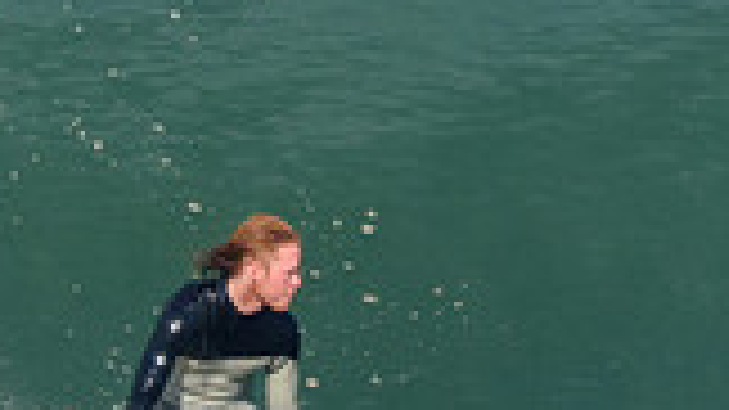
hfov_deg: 0.7
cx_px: 93
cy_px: 441
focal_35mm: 3105
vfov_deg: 0.4
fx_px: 60000
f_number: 5.6
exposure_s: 1/2000
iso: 400
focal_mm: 380
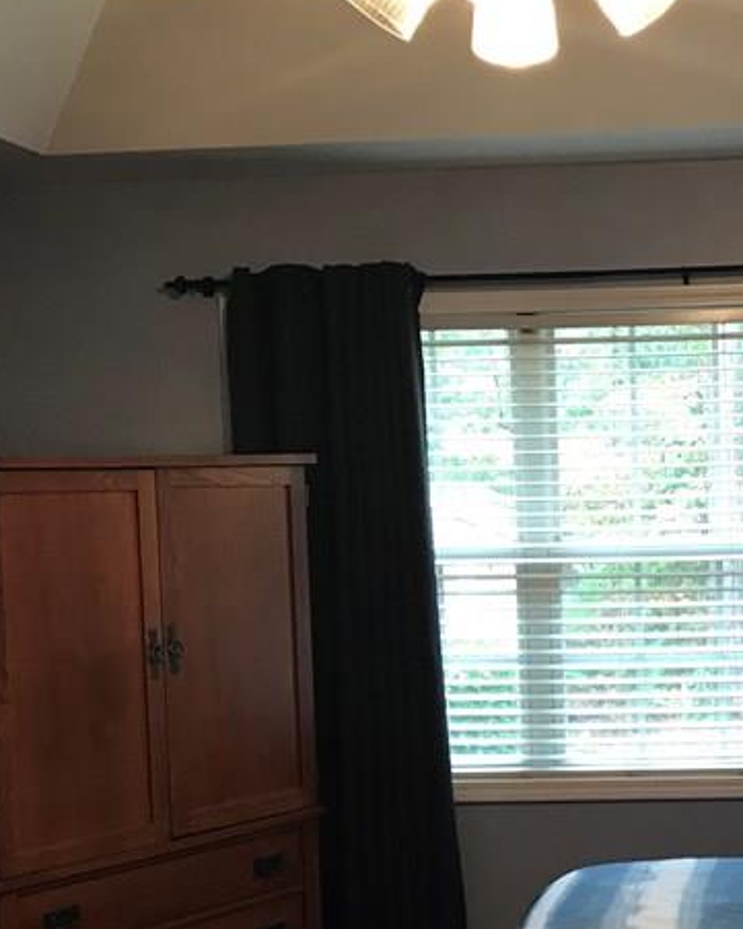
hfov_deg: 23.8
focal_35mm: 62
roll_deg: +0.5
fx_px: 1704
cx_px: 698
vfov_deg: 30.1
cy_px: 672
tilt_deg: -5.5
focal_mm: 3.99
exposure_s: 1/17
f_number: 1.8
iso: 40
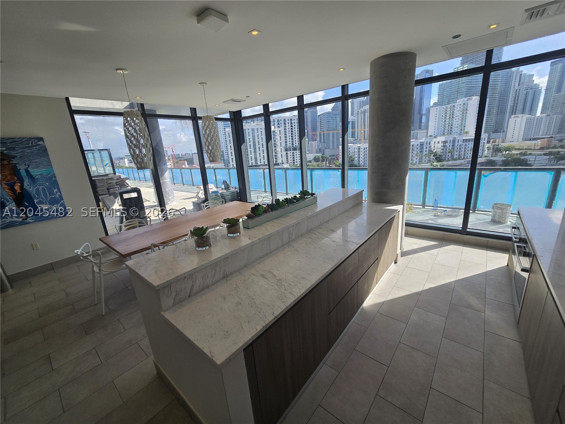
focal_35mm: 13
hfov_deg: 106.2
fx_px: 212
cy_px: 212
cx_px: 282
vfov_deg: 89.9
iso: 50
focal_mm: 2.2
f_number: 2.2
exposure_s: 1/515
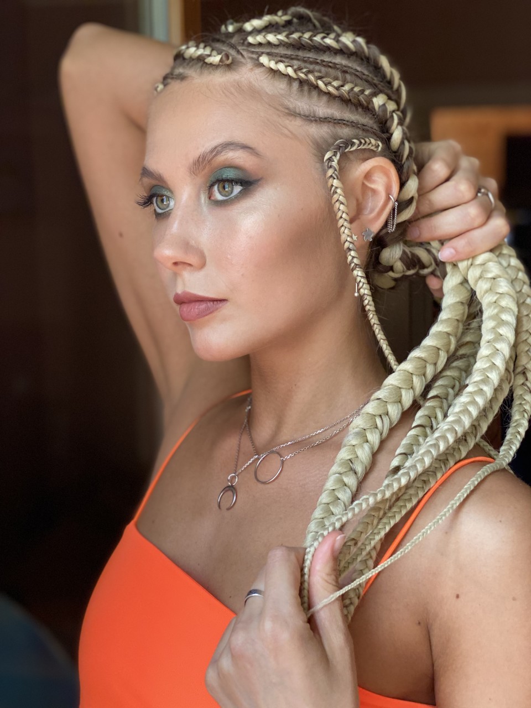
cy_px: 354
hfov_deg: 28.0
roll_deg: +0.6
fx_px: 1064
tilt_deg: -3.7
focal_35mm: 52
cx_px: 266
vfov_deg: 36.8
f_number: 2
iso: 125
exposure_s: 1/122
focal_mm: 6
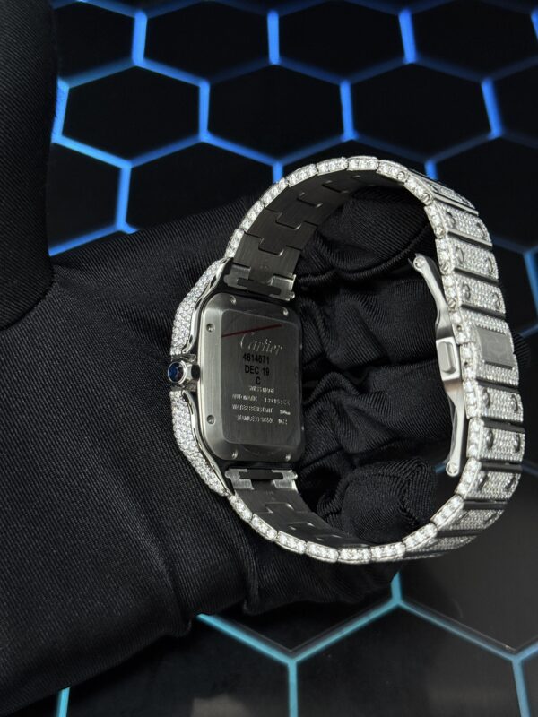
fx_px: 995
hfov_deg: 30.3
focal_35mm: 48
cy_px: 358
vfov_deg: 39.7
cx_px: 269
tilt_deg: -49.0
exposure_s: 1/60
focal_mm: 6.76
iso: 250
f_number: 1.78
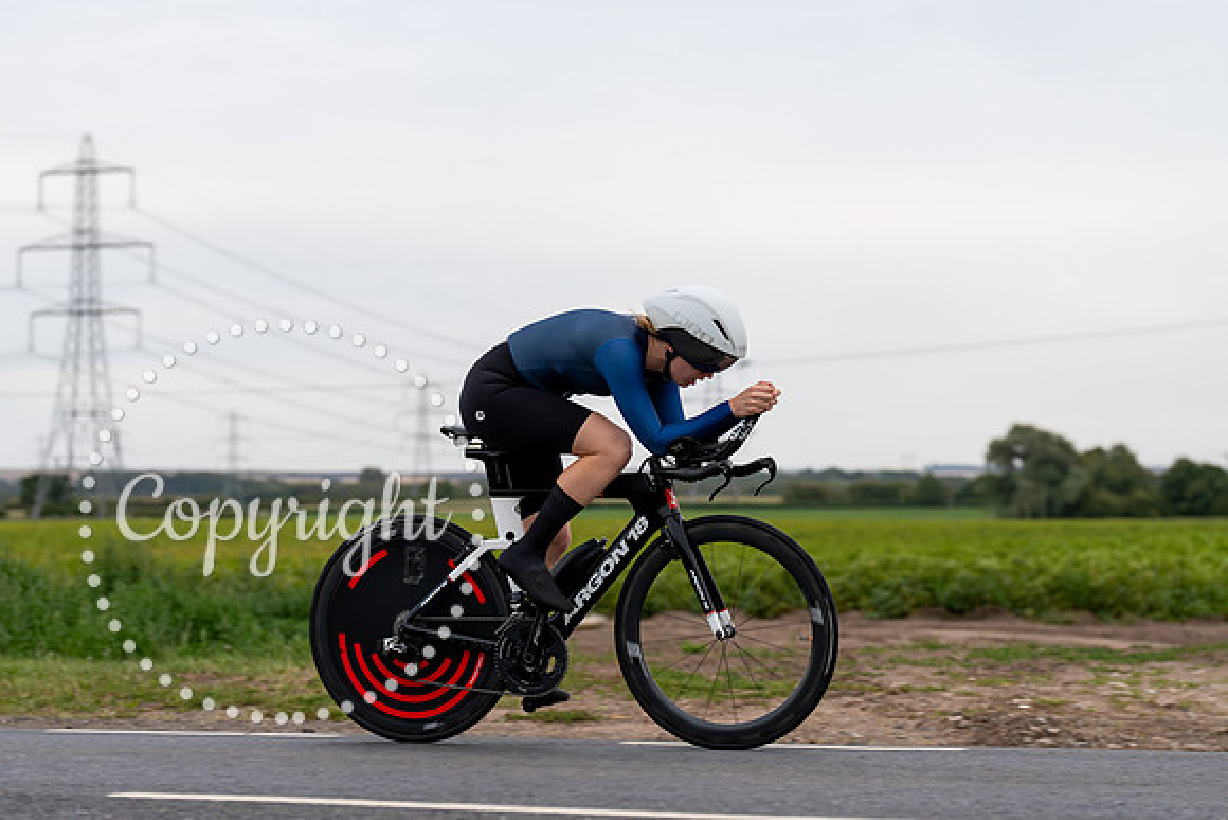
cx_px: 614
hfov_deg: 24.2
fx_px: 2866
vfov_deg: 16.3
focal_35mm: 84
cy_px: 410
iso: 1600
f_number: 3.5
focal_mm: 84
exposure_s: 1/800
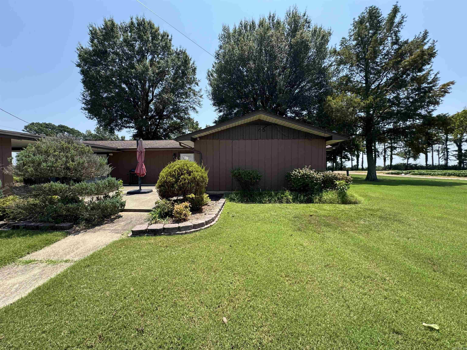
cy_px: 175
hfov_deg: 102.1
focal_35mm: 14
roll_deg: -0.2
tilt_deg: -1.9
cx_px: 234
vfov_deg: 85.7
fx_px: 189
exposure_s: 1/681
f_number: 2.2
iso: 40
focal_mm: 2.22
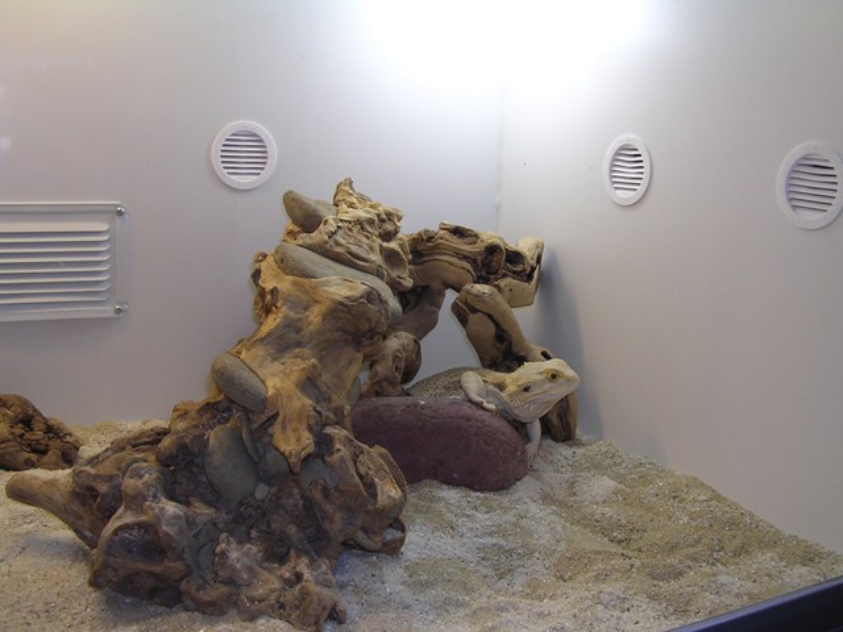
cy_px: 316
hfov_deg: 49.0
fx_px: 925
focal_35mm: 38
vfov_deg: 37.7
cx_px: 422
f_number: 2.8
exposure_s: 1/30
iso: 100
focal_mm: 5.8
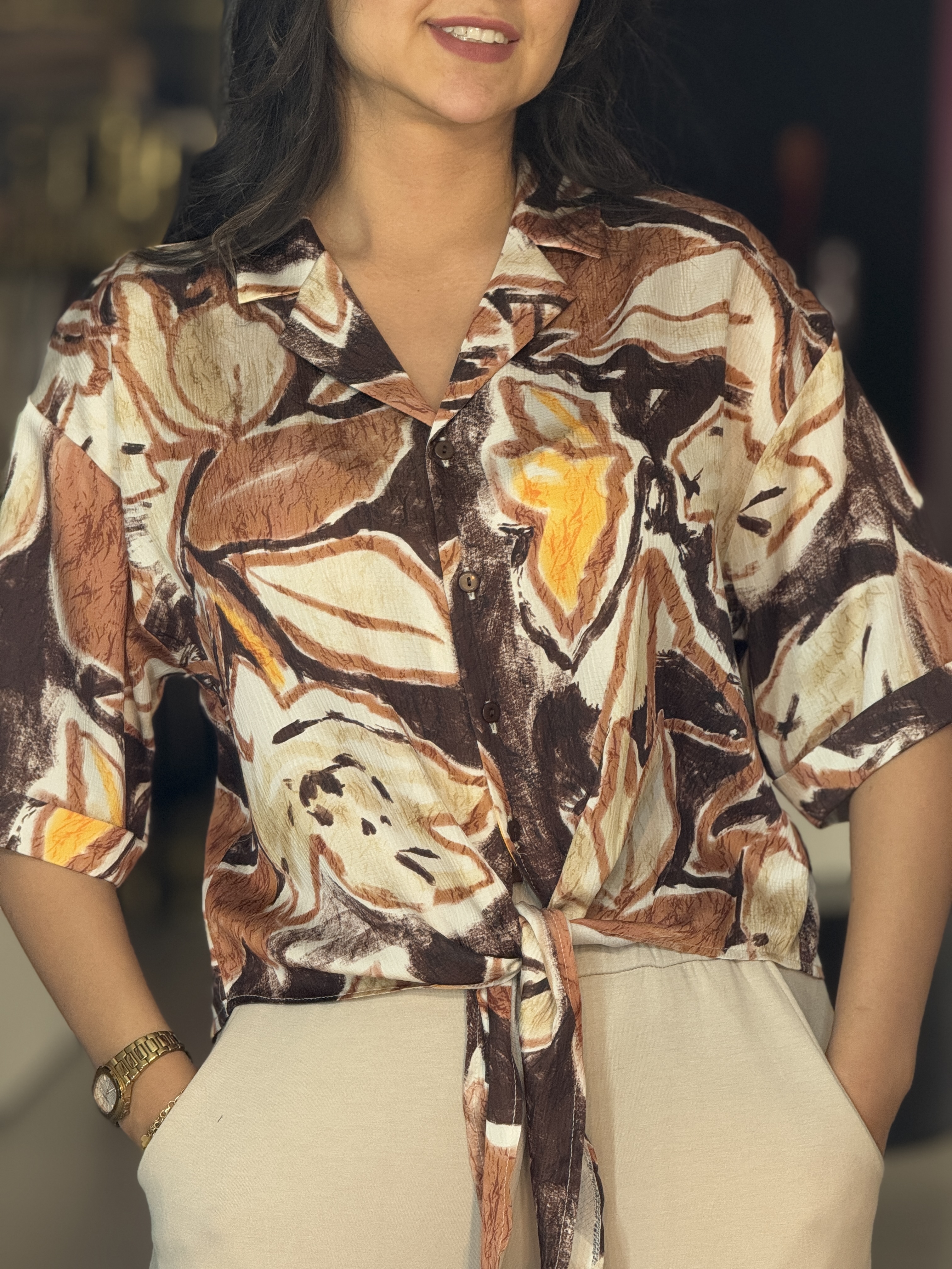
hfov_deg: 12.3
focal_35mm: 120
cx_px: 476
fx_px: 4400
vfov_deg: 16.4
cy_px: 634
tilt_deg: -7.0
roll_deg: -0.5
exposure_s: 1/50
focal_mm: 15.66
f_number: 2.8
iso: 160
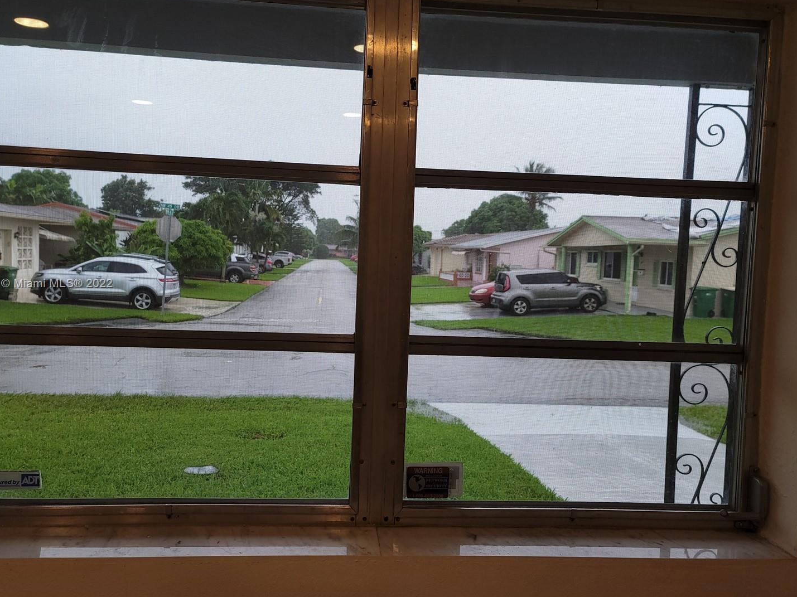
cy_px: 284
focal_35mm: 28
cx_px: 380
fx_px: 645
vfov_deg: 49.7
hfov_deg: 63.4
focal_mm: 7
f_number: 1.8
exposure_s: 1/60
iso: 50
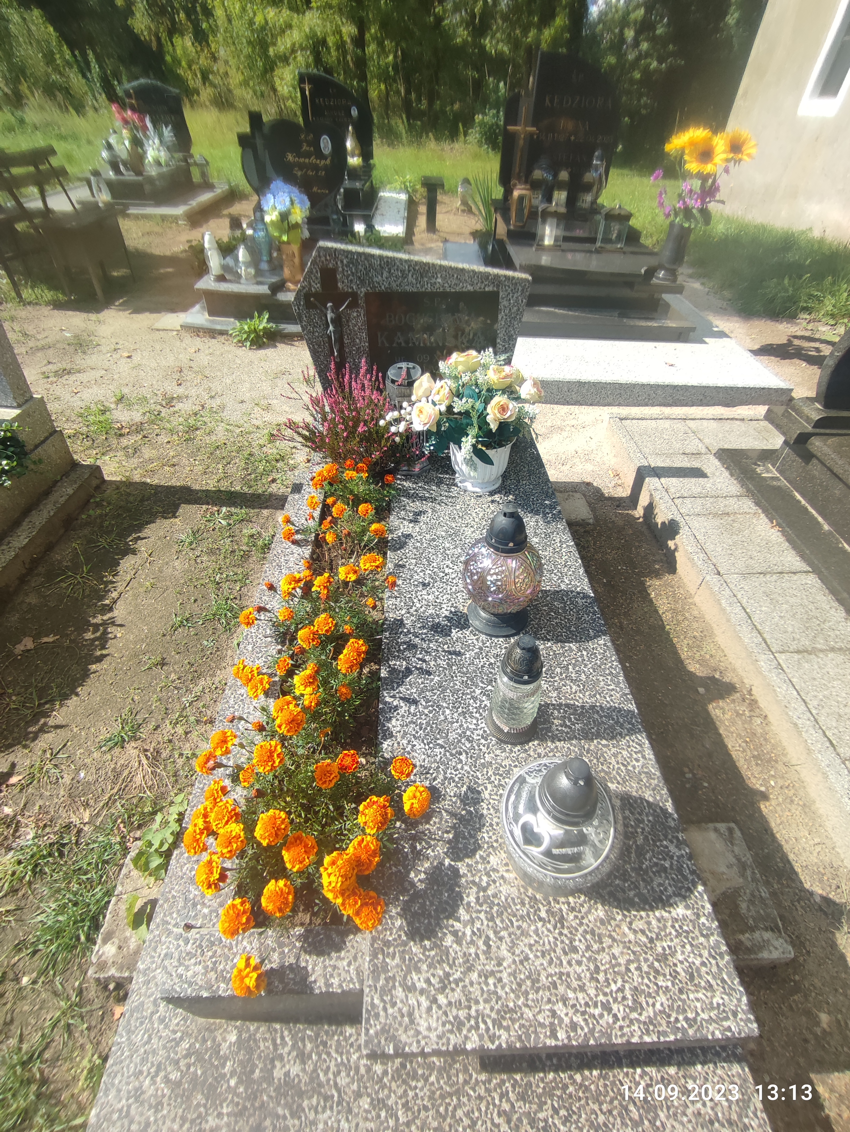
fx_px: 523
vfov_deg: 94.5
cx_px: 425
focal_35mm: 16
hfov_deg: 78.2
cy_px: 566
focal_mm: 1.65
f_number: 2.2
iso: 50
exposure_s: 1/649
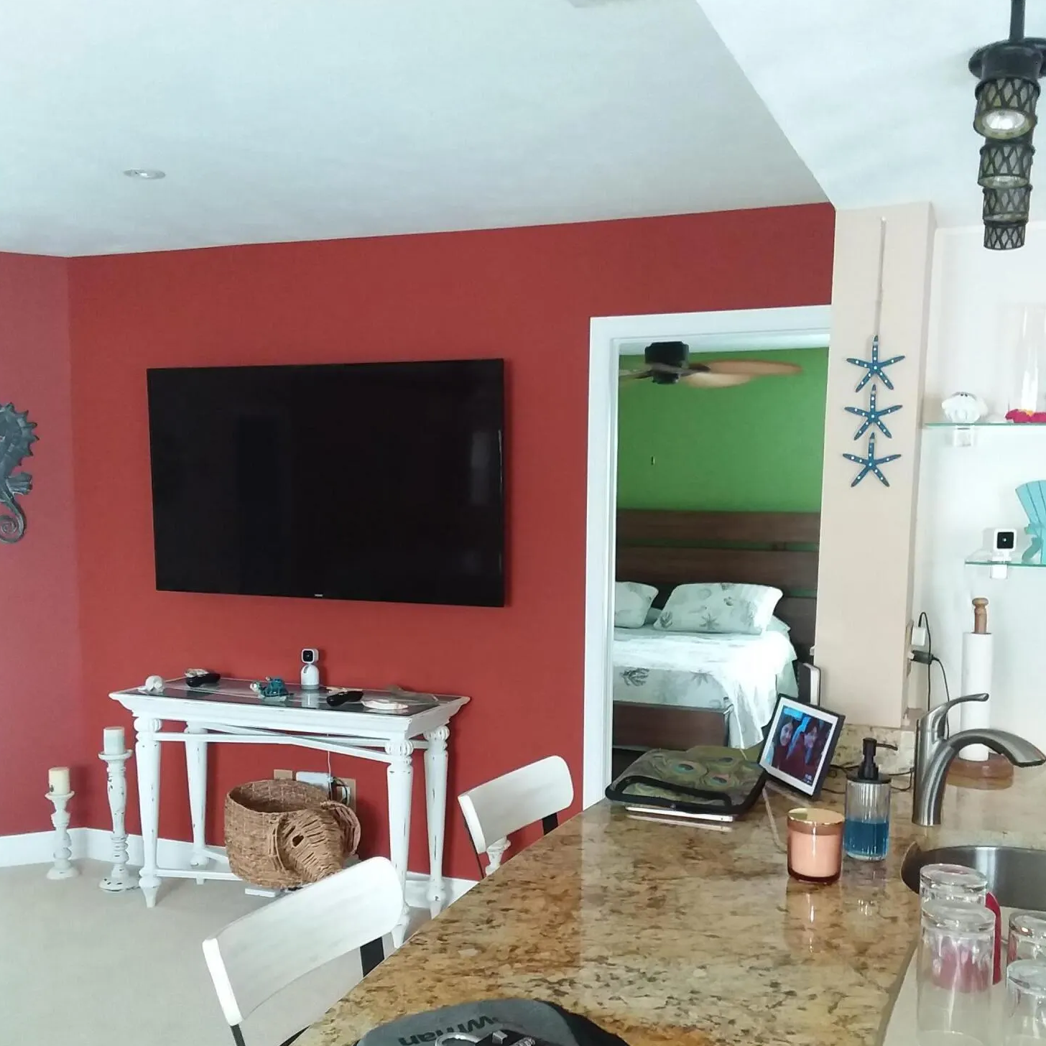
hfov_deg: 48.4
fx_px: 1162
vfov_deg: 48.0
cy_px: 656
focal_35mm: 34
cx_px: 531
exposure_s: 1/24
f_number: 1.9
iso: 200
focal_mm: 2.91
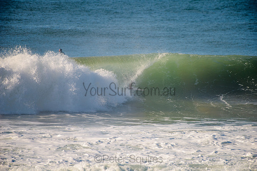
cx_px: 128
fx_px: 3570
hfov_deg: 4.1
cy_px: 86
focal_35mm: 500
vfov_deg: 2.8
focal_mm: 500
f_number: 5.6
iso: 160
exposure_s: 1/1600
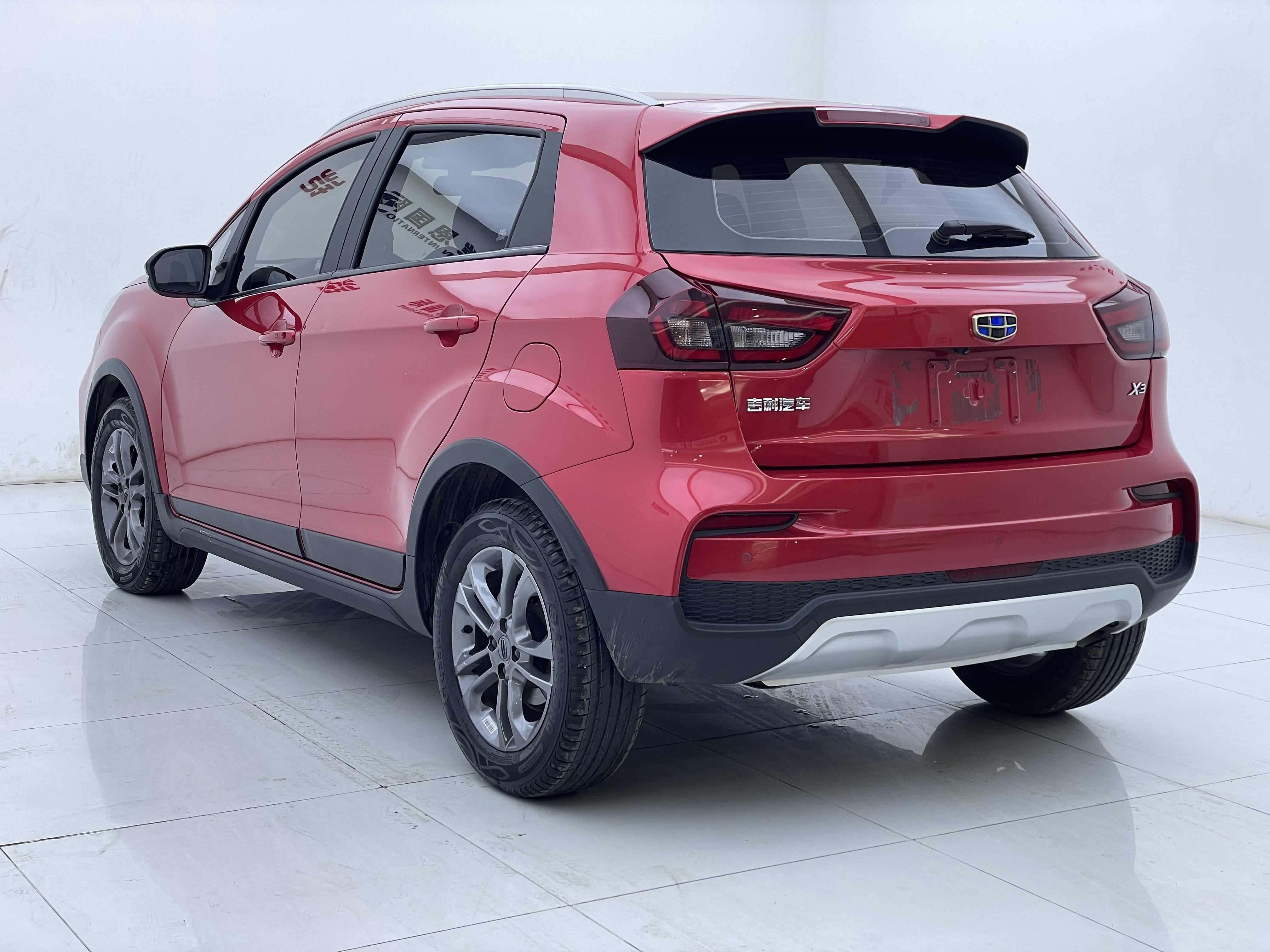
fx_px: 1908
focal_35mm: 52
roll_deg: -1.6
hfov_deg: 36.8
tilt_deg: -7.7
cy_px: 476
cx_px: 635
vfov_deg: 28.0
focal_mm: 6
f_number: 2
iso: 25
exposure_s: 1/102
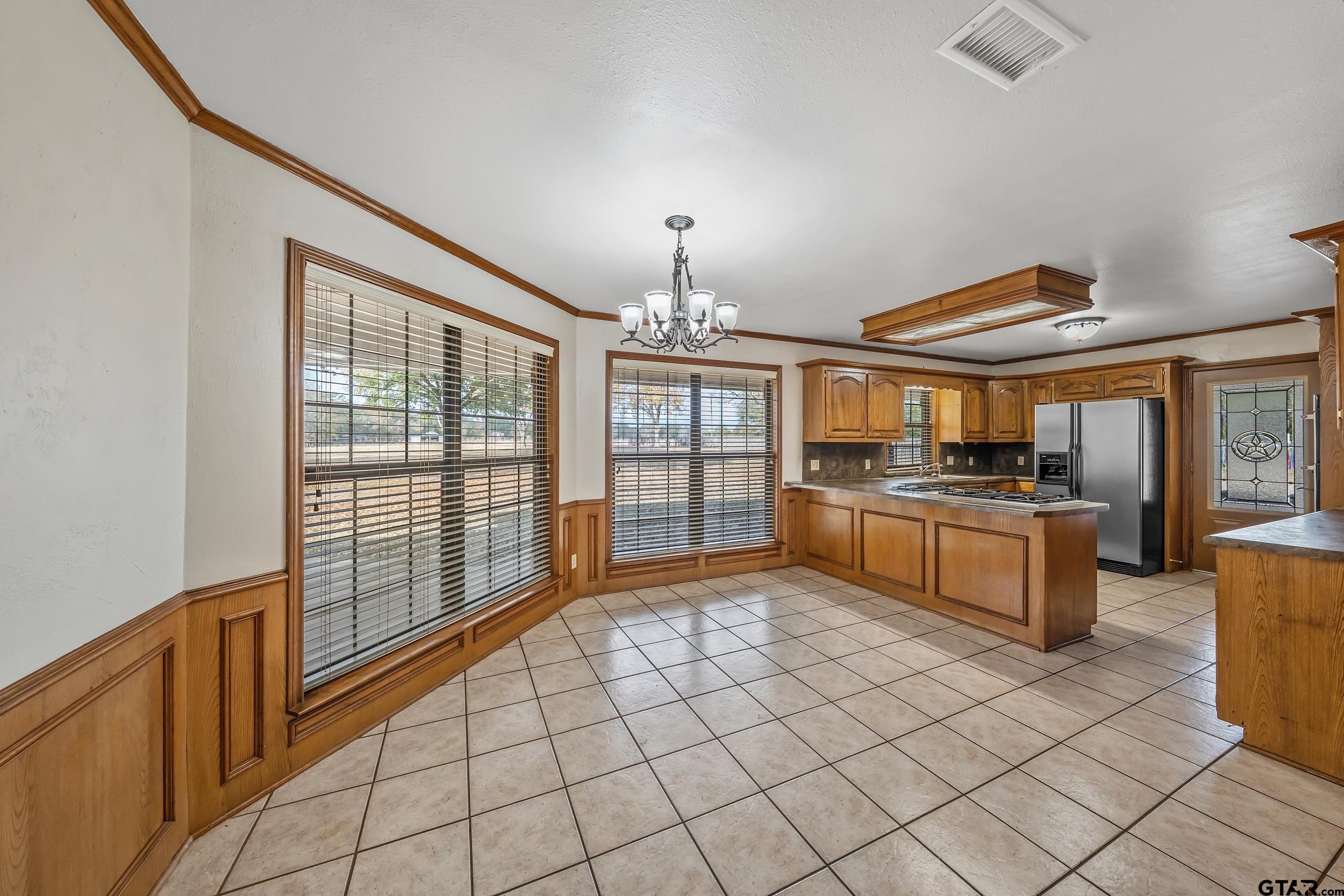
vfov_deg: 90.0
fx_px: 448
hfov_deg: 112.6
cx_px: 672
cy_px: 448
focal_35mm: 12
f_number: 8
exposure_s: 1/30
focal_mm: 12
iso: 800
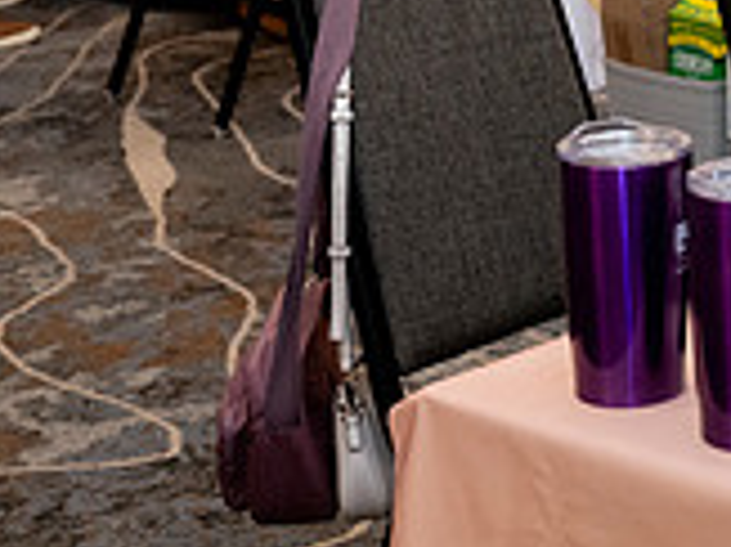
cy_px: -258
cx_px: 1081
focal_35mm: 120
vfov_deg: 11.8
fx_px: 2532
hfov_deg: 15.2
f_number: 4
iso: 2000
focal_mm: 35
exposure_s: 1/320
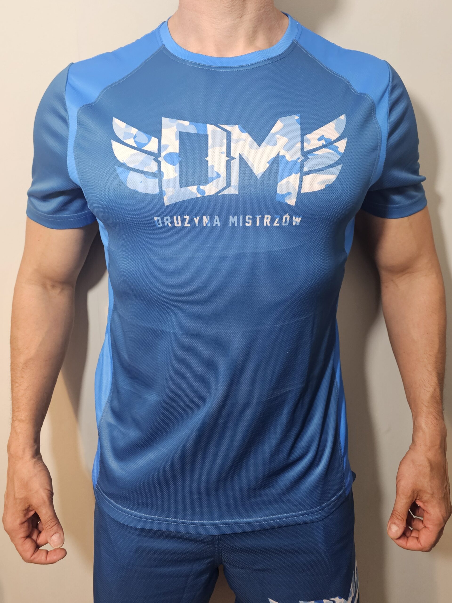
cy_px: 302
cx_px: 226
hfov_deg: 58.9
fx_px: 400
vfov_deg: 73.9
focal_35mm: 23
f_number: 1.7
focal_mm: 6.3
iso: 400
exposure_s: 1/101
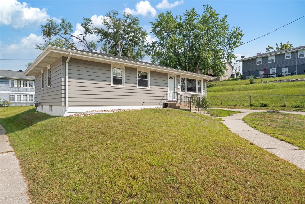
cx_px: 152
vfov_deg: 61.9
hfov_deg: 84.0
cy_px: 102
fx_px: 169
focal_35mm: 20
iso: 250
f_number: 9
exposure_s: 1/250
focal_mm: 20
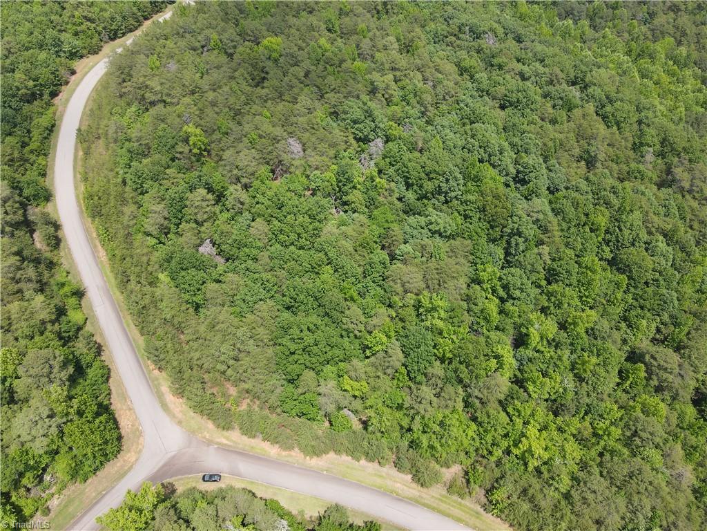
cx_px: 354
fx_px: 490
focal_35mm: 24
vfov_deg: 56.8
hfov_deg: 71.6
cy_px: 266
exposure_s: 1/15
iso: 100
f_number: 2.8
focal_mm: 4.5
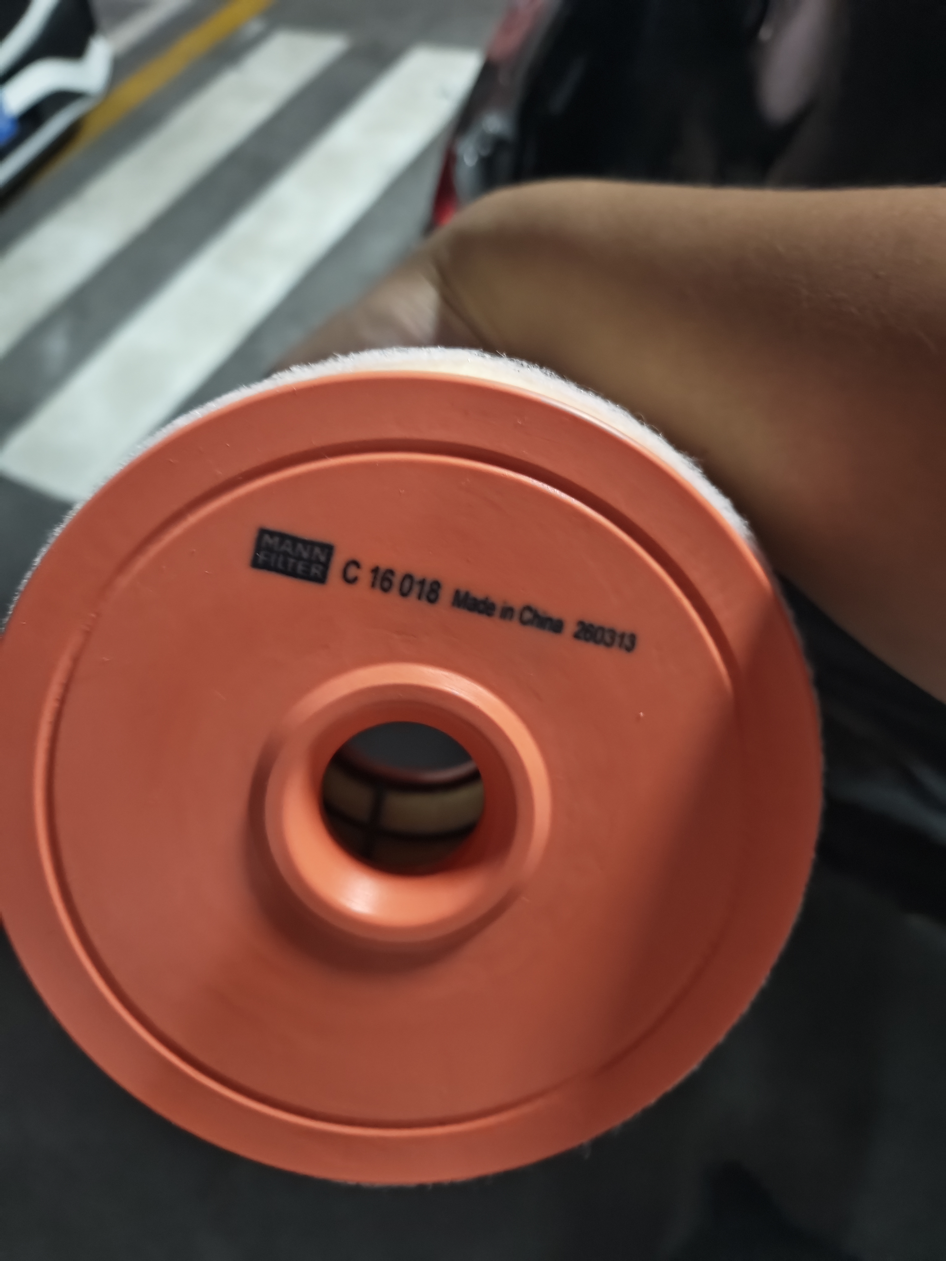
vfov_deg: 73.9
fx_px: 838
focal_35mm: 23
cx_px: 473
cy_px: 630
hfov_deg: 58.9
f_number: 1.75
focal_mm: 5.5
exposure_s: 1/25
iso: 3577
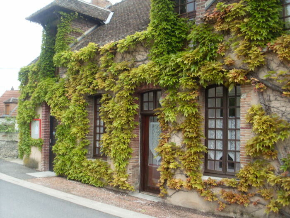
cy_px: 109
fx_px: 318
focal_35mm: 38
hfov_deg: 49.0
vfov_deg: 37.7
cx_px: 145
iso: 80
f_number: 7.7
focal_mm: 6.3
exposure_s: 1/60
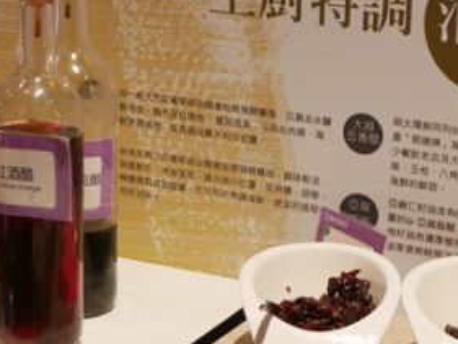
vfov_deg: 11.6
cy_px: 261
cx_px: 202
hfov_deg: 15.4
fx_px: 1694
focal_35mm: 128
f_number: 1.7
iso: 400
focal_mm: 15
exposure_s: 1/60
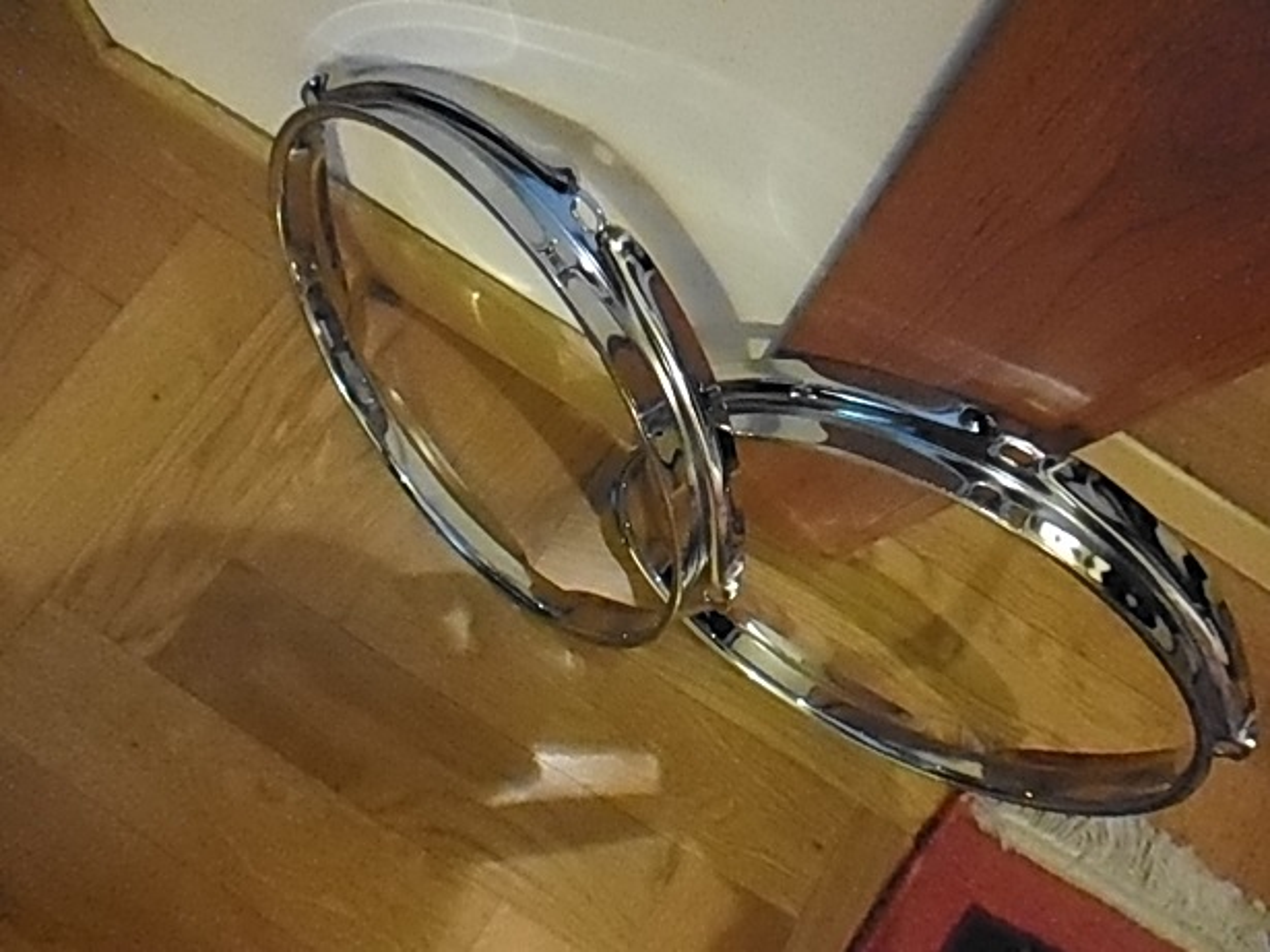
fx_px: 880
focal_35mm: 24
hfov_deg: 71.6
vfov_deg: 56.8
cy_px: 476
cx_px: 635
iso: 3200
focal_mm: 4.3
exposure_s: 1/25
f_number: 2.8
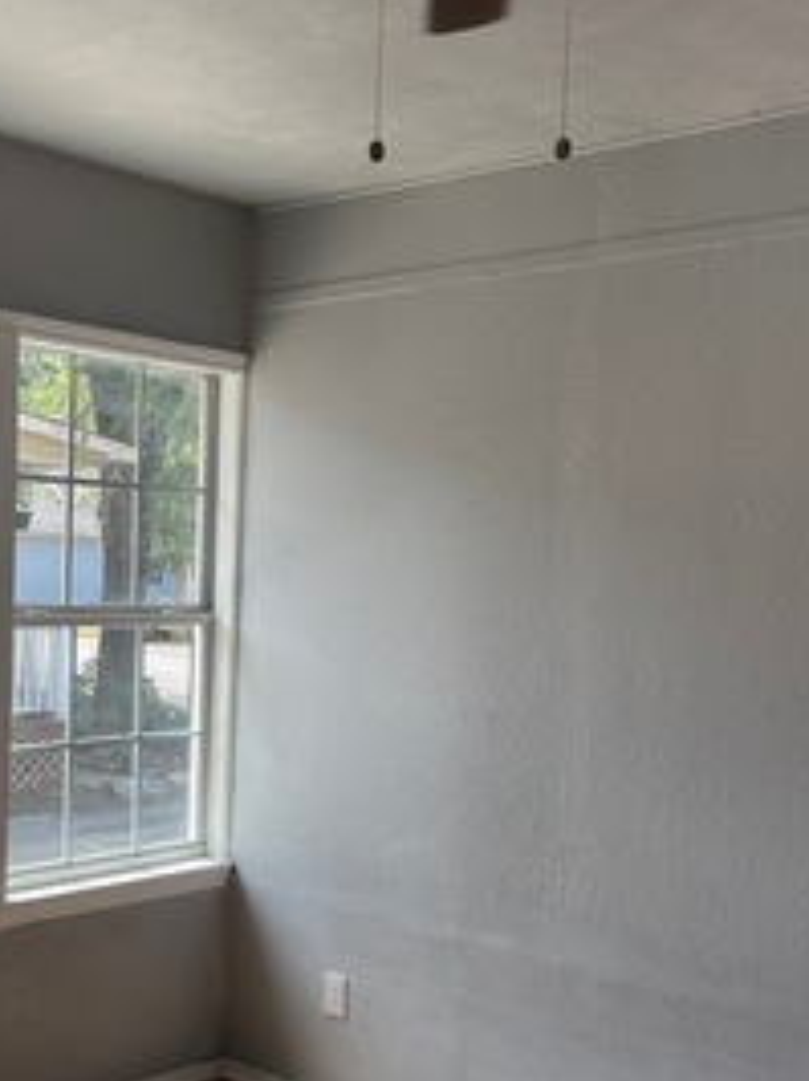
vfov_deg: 40.1
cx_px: 256
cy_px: 695
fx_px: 1467
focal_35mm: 47
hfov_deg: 30.6
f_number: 1.6
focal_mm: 4.2
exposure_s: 1/368
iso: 32
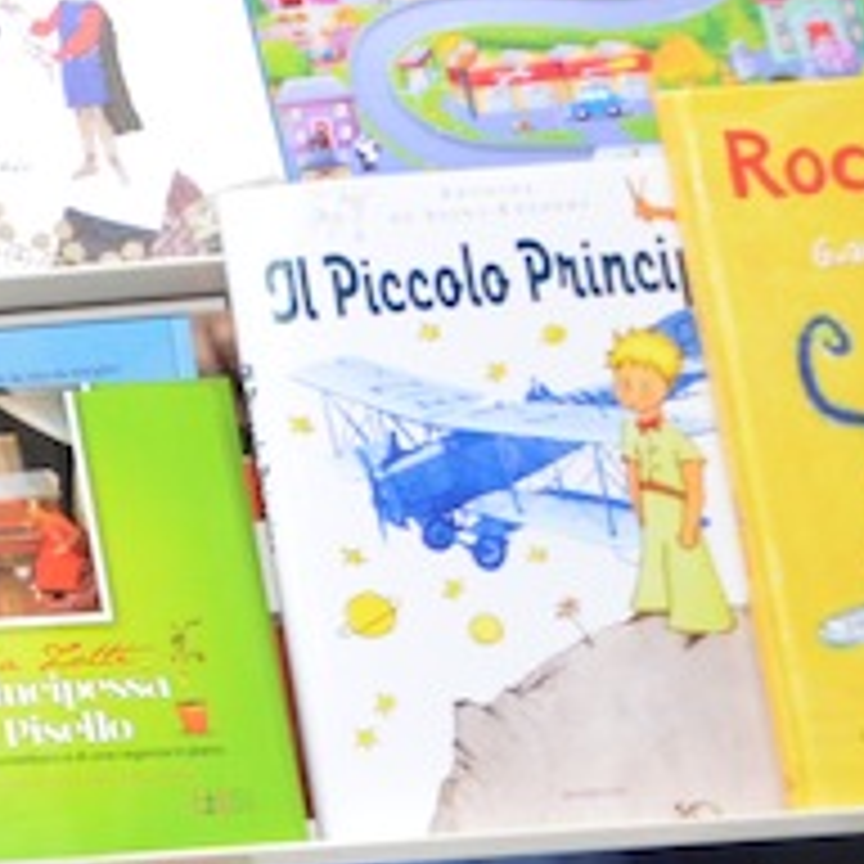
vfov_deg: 11.7
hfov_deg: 9.7
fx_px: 4151
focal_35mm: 147
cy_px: -40
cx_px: -1557
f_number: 3.5
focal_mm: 18
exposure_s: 1/60
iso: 1400
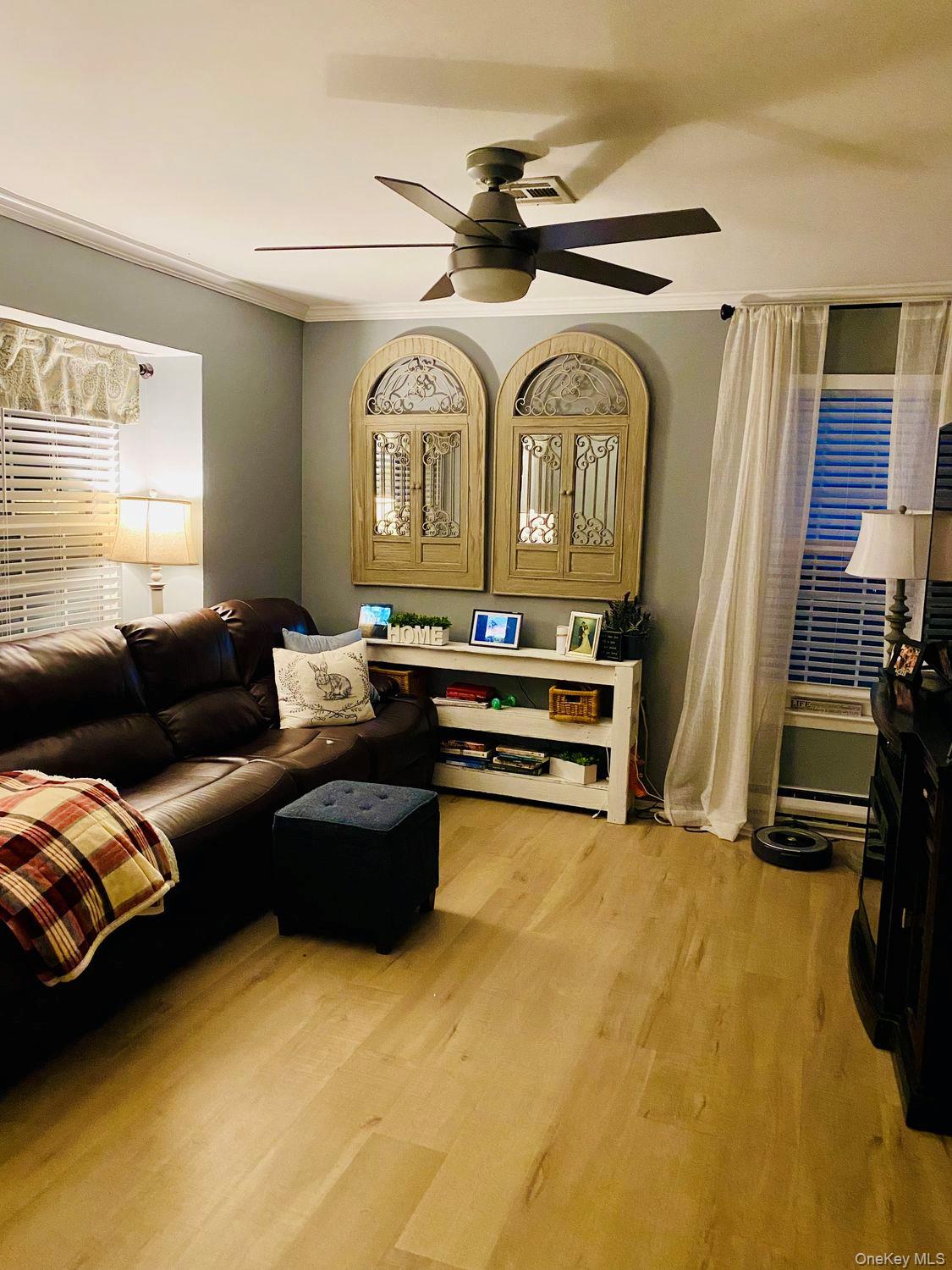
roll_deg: -1.0
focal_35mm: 26
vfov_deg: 67.3
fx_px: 953
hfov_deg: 53.1
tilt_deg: -6.8
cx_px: 476
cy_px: 635
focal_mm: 4.25
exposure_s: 1/30
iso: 640
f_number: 1.8
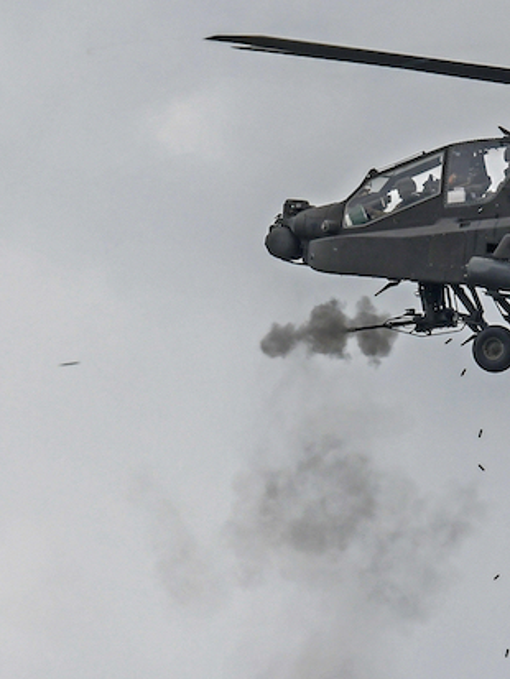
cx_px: 582
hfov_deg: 1.1
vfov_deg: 1.5
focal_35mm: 1340
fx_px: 26310
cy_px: 307
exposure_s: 1/3200
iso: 400
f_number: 6.3
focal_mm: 600
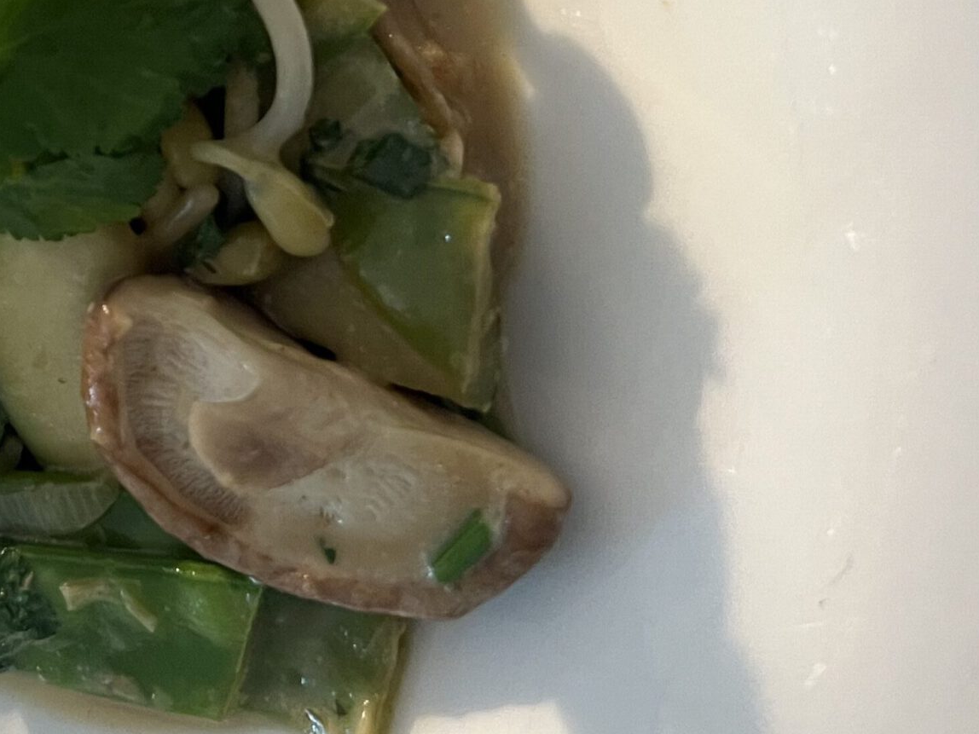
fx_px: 1640
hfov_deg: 29.8
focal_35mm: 58
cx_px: -101
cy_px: 175
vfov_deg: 24.9
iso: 200
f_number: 1.5
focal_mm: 5.7
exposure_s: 1/50
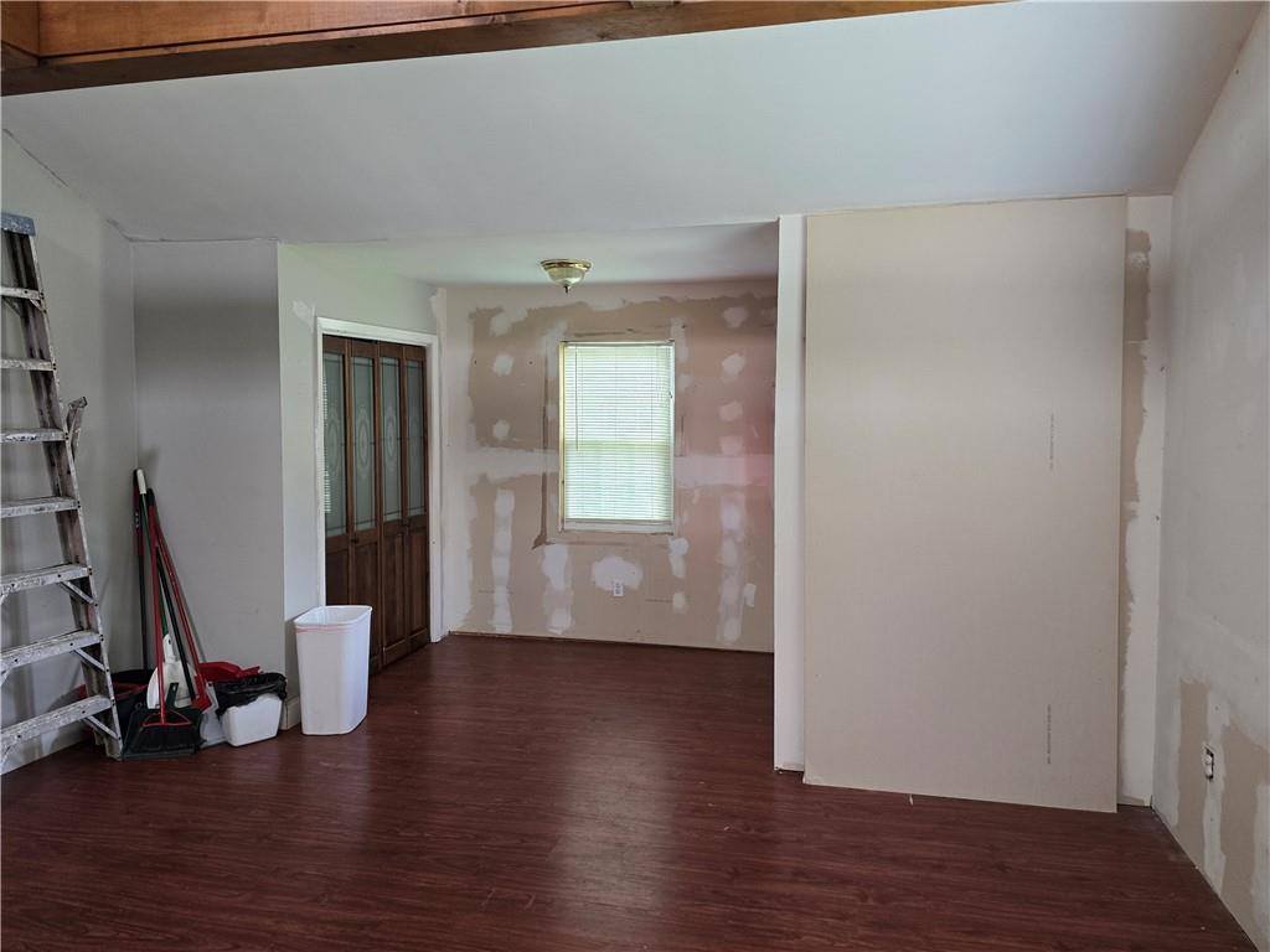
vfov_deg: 58.9
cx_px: 635
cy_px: 476
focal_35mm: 23
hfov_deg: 73.9
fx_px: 844
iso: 250
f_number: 1.7
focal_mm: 6.3
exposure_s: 1/120
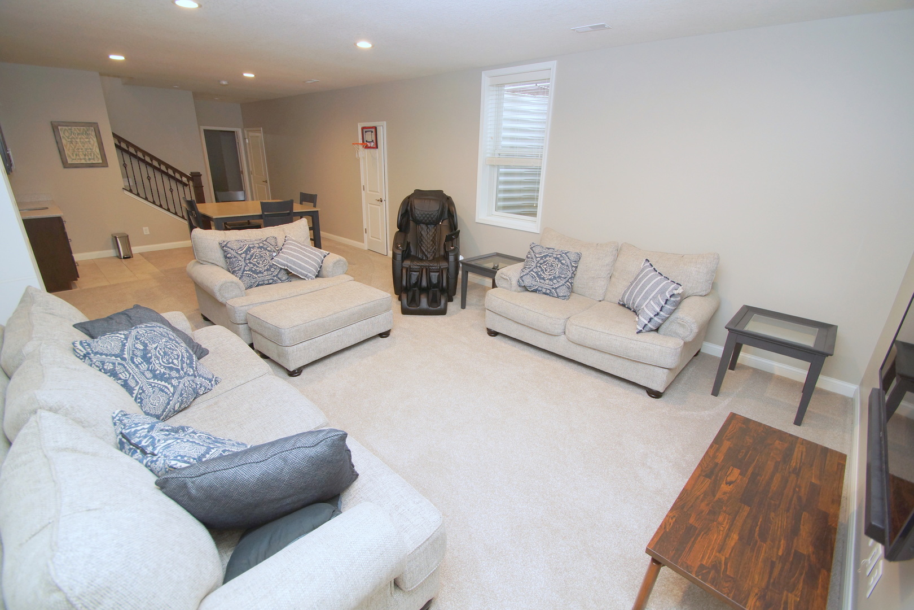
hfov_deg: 100.4
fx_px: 381
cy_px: 305
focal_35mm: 15
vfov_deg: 77.3
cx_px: 457
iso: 400
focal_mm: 10
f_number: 4
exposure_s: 1/60
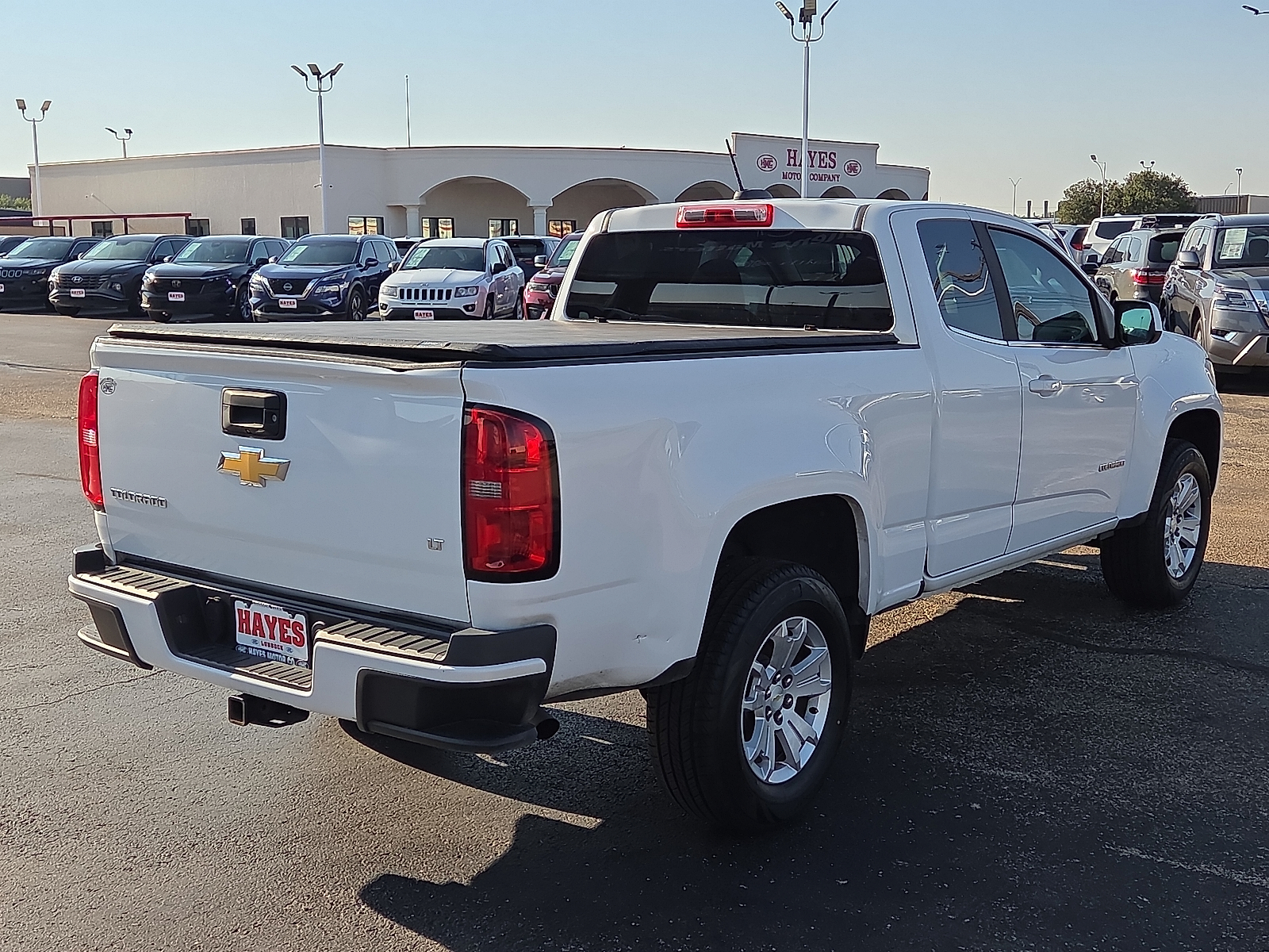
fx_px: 1466
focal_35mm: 40
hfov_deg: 46.8
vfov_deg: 36.0
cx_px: 634
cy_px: 476
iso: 25
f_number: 1.8
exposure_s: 1/1667
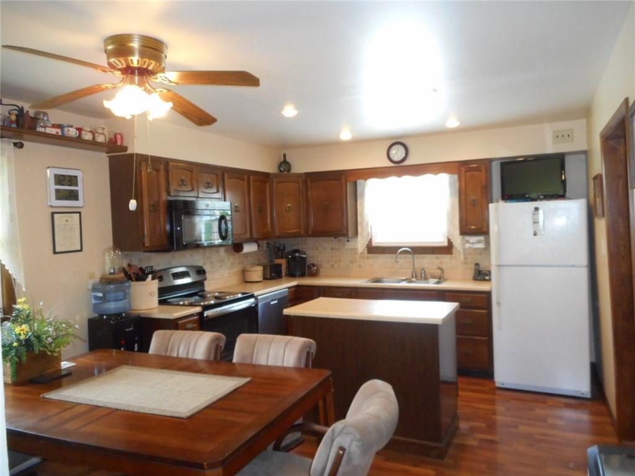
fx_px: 459
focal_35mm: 25
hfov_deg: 69.4
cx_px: 318
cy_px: 238
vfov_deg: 54.9
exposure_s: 1/25
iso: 450
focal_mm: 4.5
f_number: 3.7
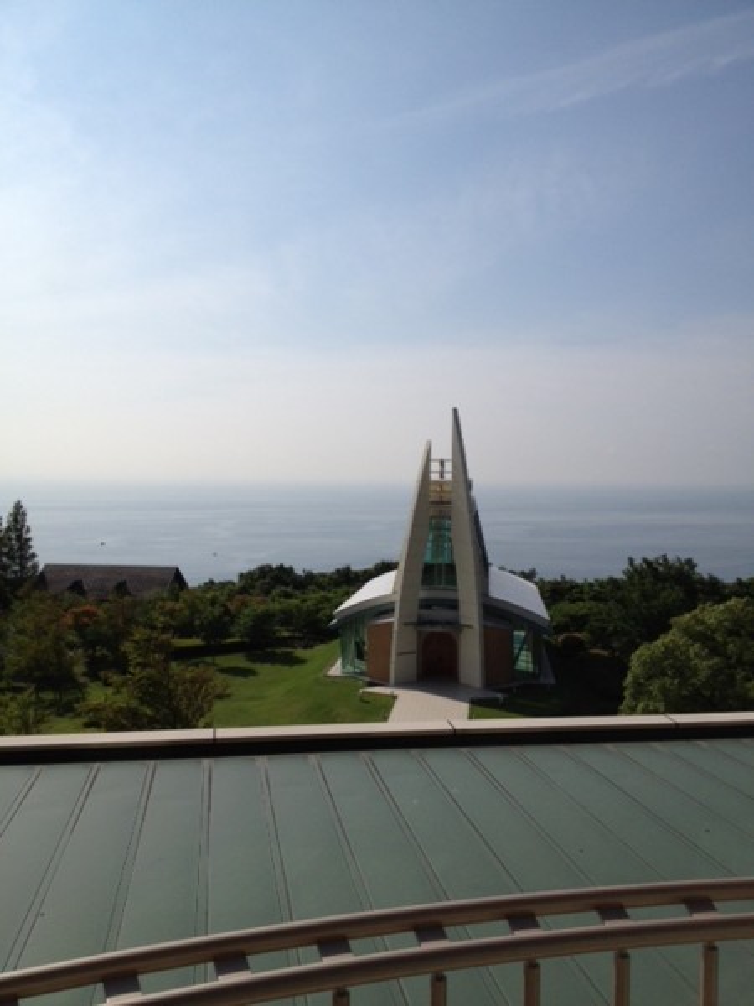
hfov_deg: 40.7
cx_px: 377
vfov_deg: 52.6
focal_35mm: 35
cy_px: 503
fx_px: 1016
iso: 64
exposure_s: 1/4608
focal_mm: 4.28
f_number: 2.4
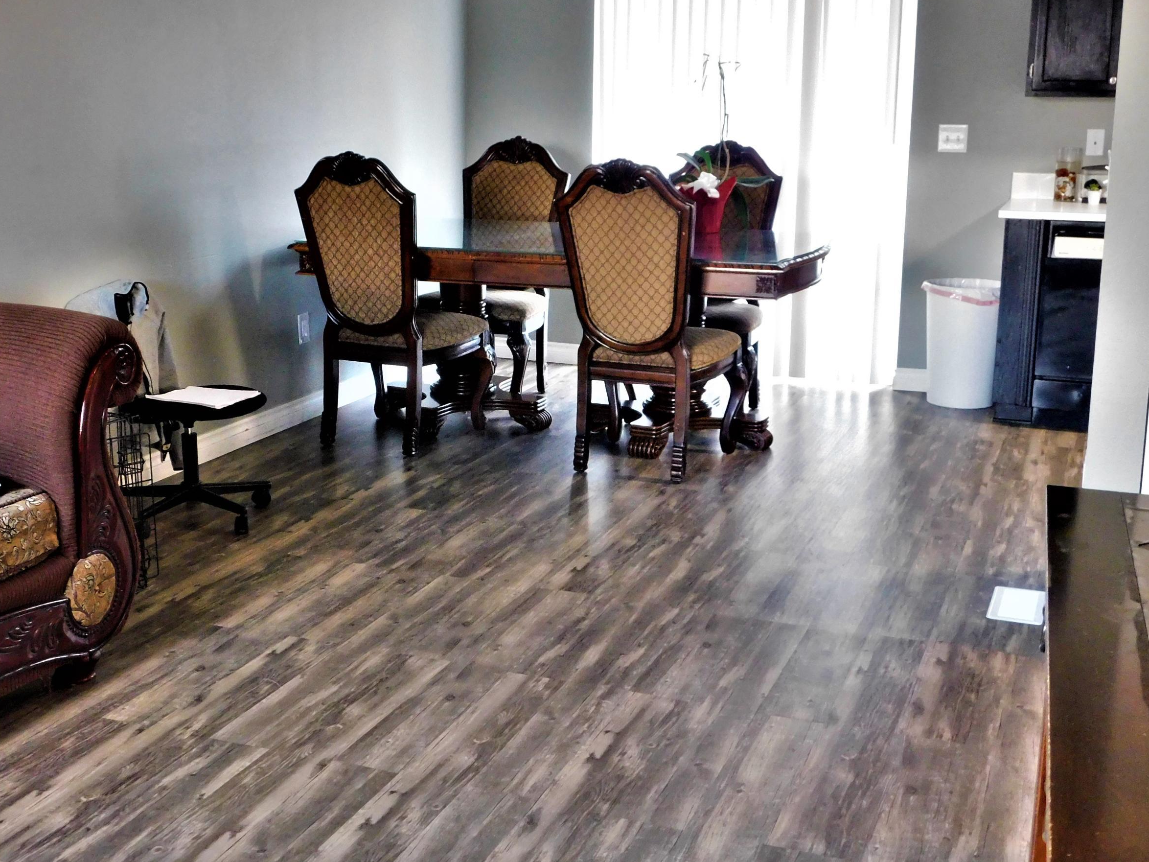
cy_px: 390
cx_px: 461
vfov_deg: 31.5
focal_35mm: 46
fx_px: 1527
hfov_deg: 41.1
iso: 500
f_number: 3.5
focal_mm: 6.3
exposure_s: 1/8
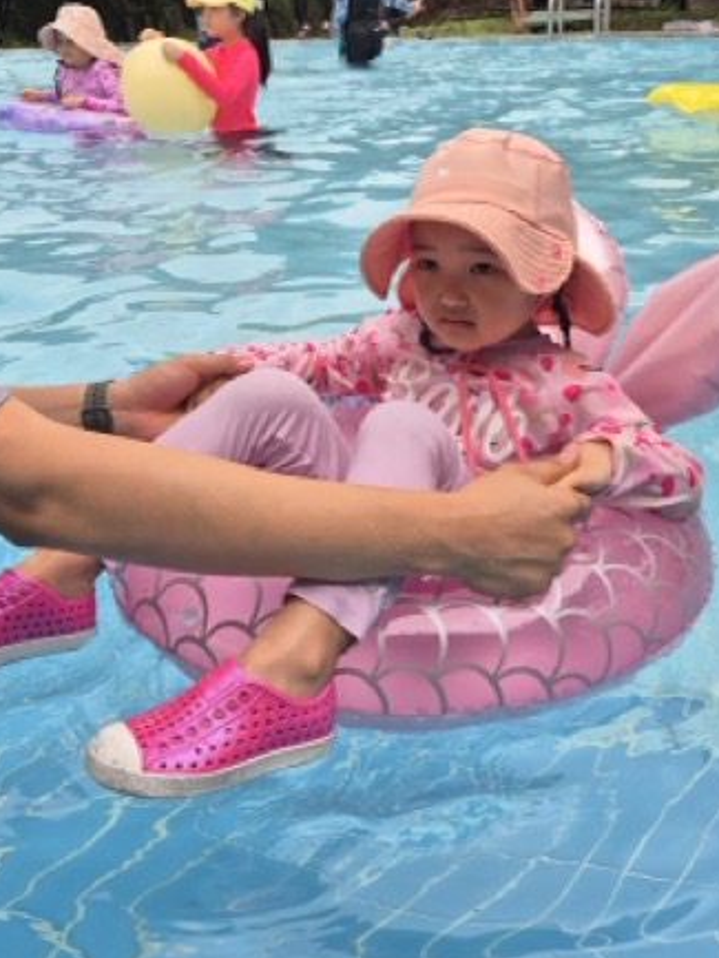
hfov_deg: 41.7
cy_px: 414
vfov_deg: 53.8
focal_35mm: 34
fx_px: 941
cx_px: 414
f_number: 1.8
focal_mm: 5.4
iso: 25
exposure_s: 1/423
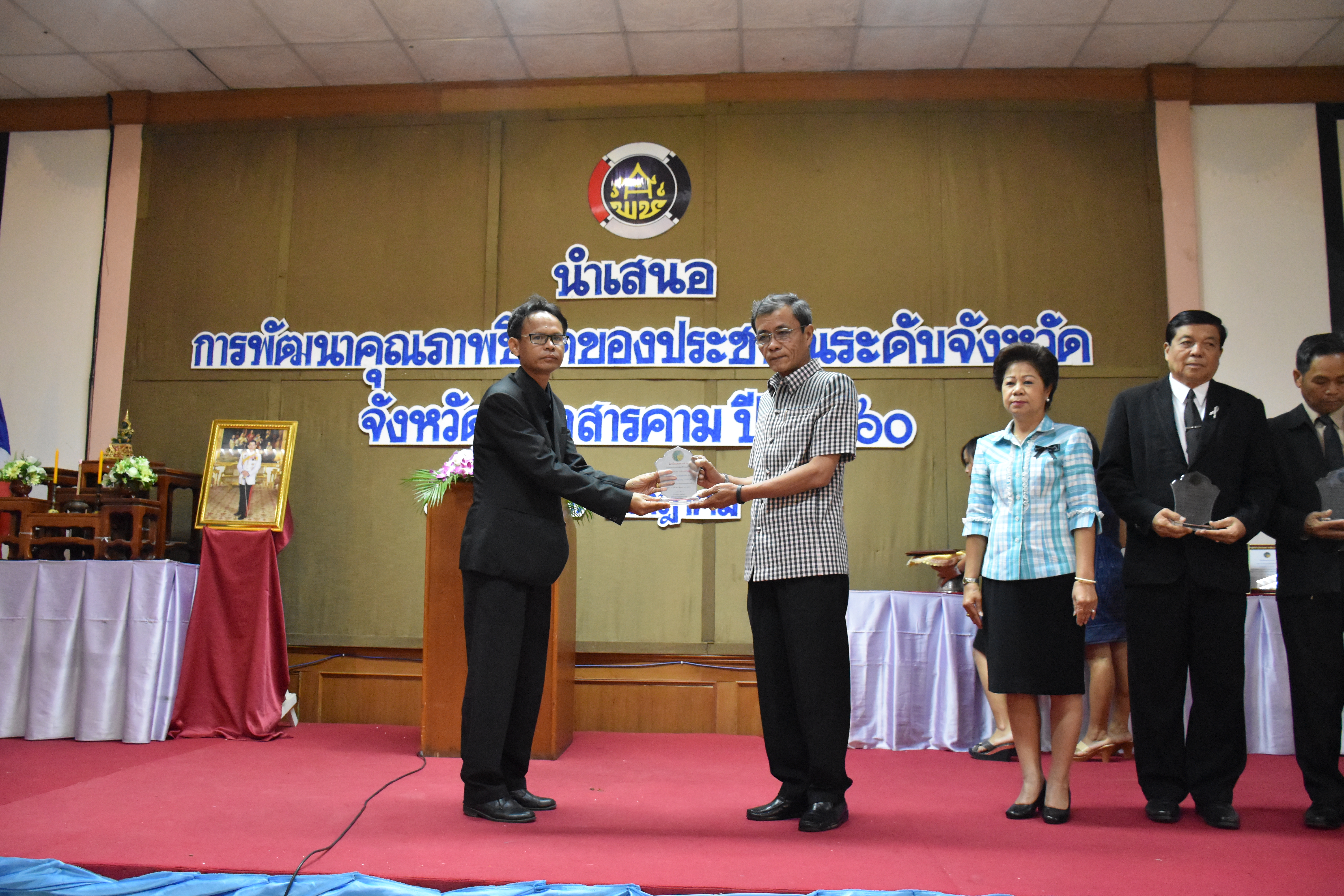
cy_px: 448
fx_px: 1120
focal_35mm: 30
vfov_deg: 43.6
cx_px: 672
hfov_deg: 61.9
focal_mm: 20
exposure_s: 1/60
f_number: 3.5
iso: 5000
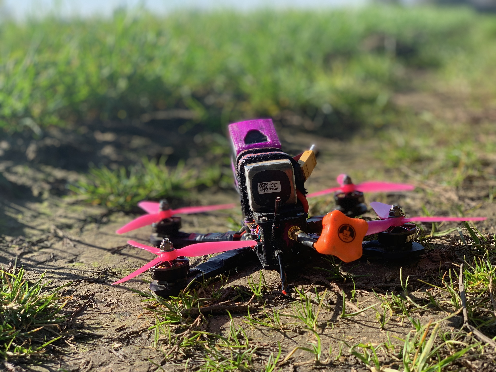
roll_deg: +1.3
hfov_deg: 36.8
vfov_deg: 28.0
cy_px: 186
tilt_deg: -10.9
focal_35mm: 52
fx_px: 745
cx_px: 248
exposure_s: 1/400
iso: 16
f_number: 2.4
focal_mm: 6
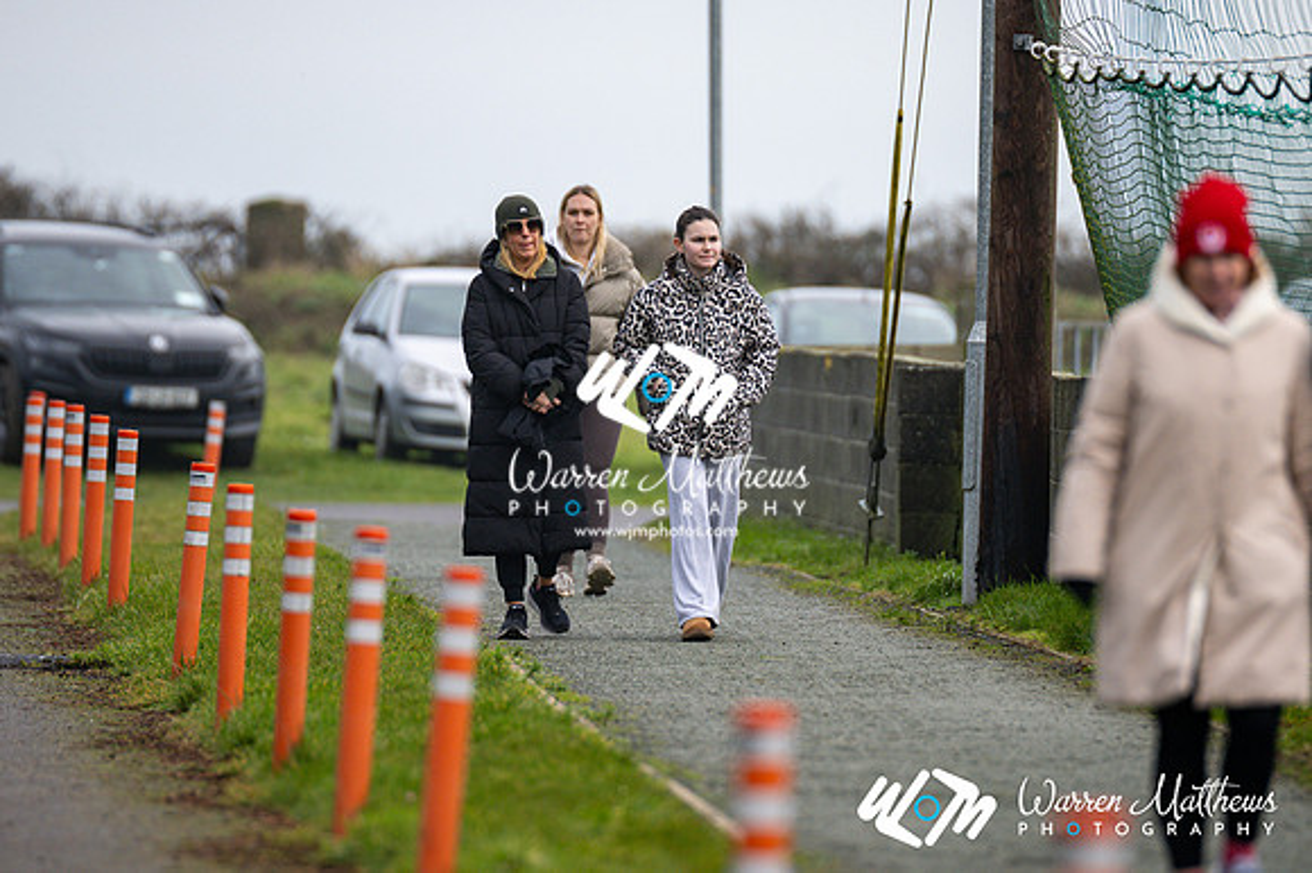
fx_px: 16390
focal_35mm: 450
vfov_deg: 3.1
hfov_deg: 4.6
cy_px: 436
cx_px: 656
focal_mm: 300
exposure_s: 1/1600
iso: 450
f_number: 2.8
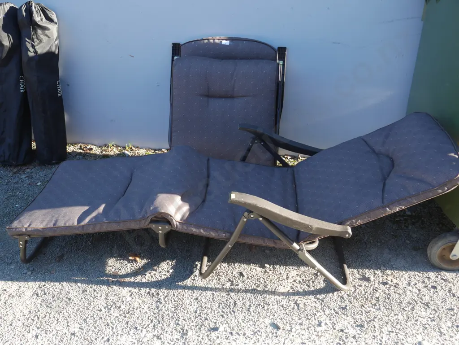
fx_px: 425
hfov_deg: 56.8
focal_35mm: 32
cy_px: 172
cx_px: 230
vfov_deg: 44.2
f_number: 4.5
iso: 200
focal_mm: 16
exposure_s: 1/125
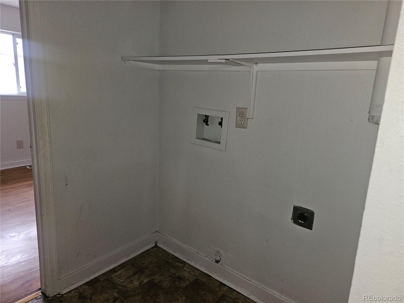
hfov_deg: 73.9
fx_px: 268
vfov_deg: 58.9
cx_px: 202
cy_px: 152
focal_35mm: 23
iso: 125
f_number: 1.7
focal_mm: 6.3
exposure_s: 1/40
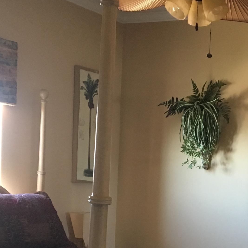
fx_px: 584
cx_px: 229
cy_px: 231
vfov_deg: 23.3
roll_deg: -3.2
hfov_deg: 23.3
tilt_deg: -5.2
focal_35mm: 72
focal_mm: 4.15
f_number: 2.2
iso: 200
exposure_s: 1/24
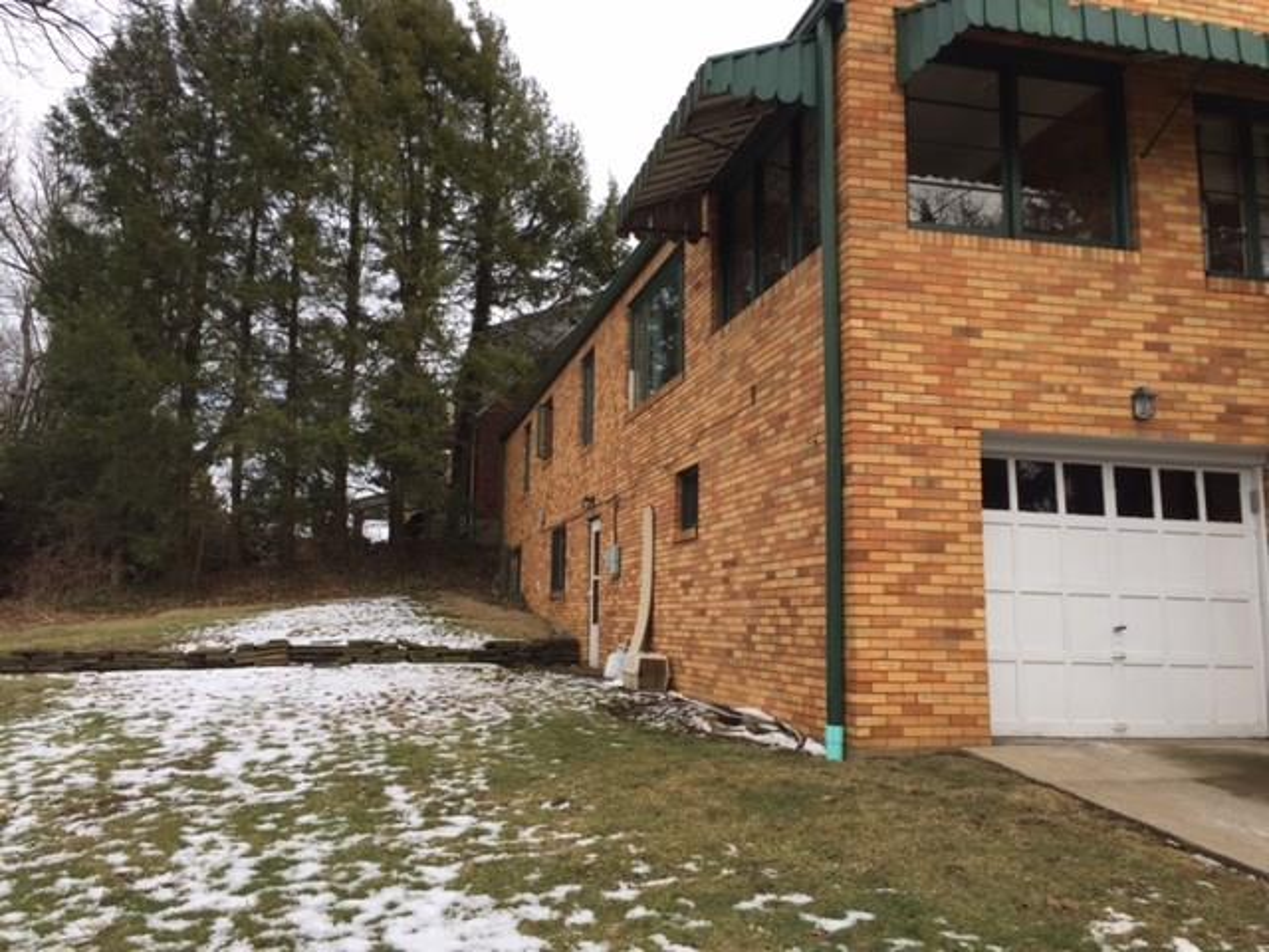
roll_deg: -1.0
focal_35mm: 29
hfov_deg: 61.7
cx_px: 634
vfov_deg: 48.2
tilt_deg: +9.0
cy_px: 476
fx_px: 1063
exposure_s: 1/618
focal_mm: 4.15
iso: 32
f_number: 2.2
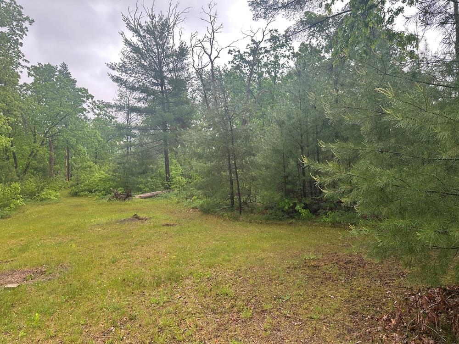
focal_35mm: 24
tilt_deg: -6.1
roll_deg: +2.4
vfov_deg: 56.8
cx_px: 230
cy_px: 172
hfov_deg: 71.6
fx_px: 318
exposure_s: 1/306
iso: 80
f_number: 1.78
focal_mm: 6.86
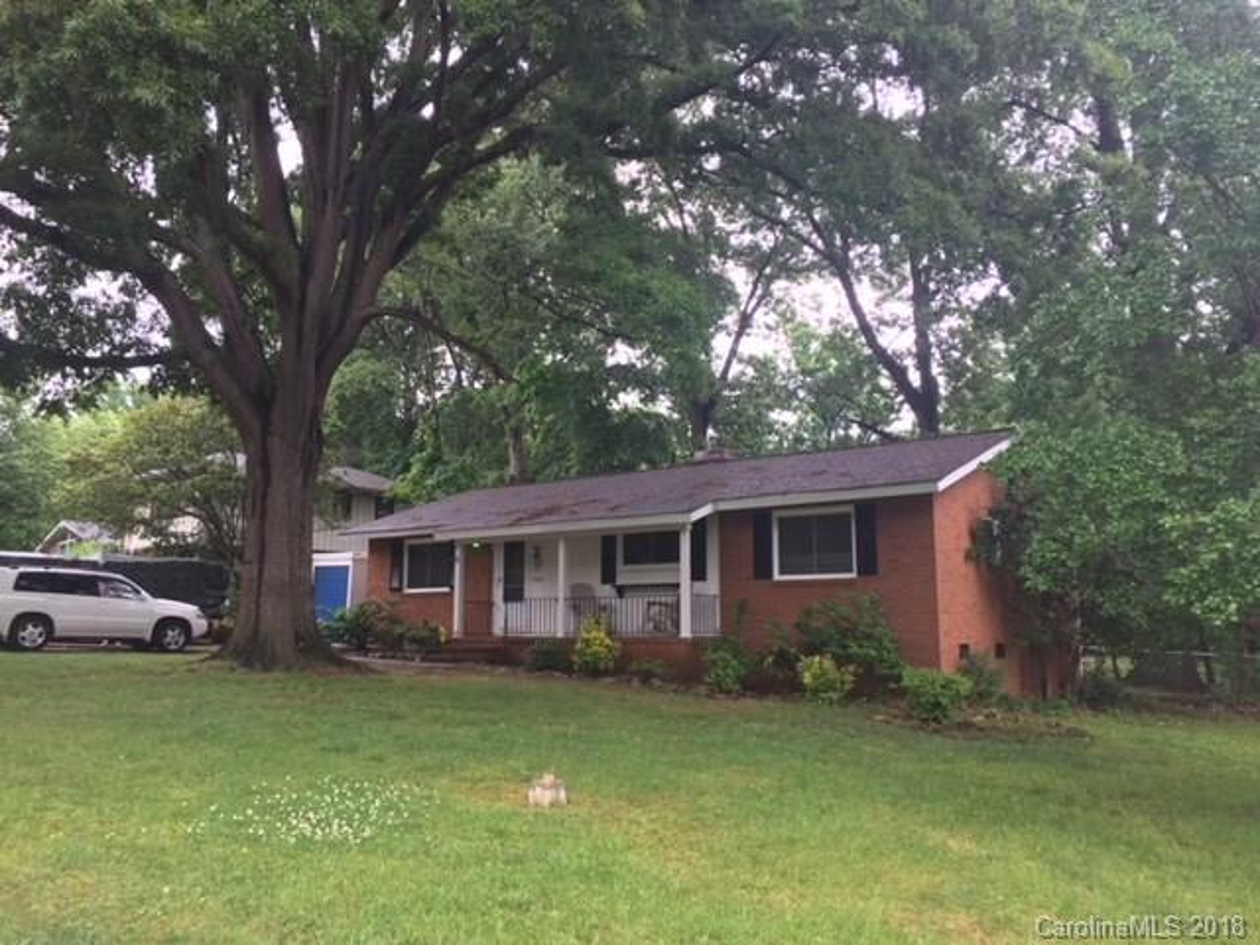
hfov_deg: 61.7
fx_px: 1056
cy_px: 472
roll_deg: -0.1
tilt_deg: +8.6
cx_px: 630
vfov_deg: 48.2
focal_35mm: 29
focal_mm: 4.15
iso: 32
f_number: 2.2
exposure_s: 1/120
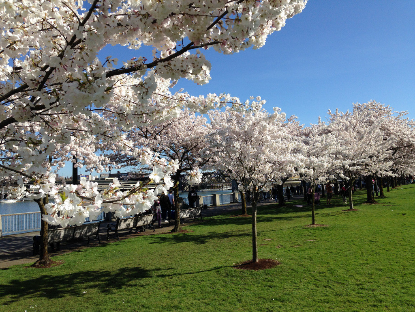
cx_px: 208
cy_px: 156
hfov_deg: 55.4
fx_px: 396
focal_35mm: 33
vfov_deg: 42.9
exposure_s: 1/1695
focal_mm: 4.12
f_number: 2.4
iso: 50
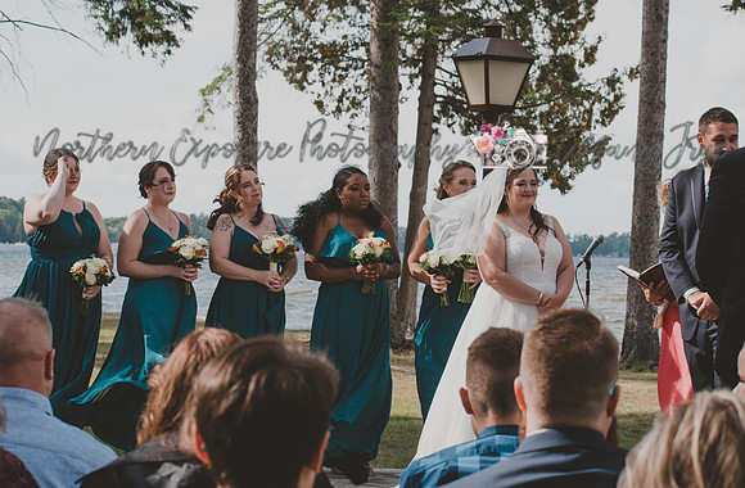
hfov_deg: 17.3
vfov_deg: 11.4
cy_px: 208
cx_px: 325
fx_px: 2450
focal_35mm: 119
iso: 200
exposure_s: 1/800
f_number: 7.1
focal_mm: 70
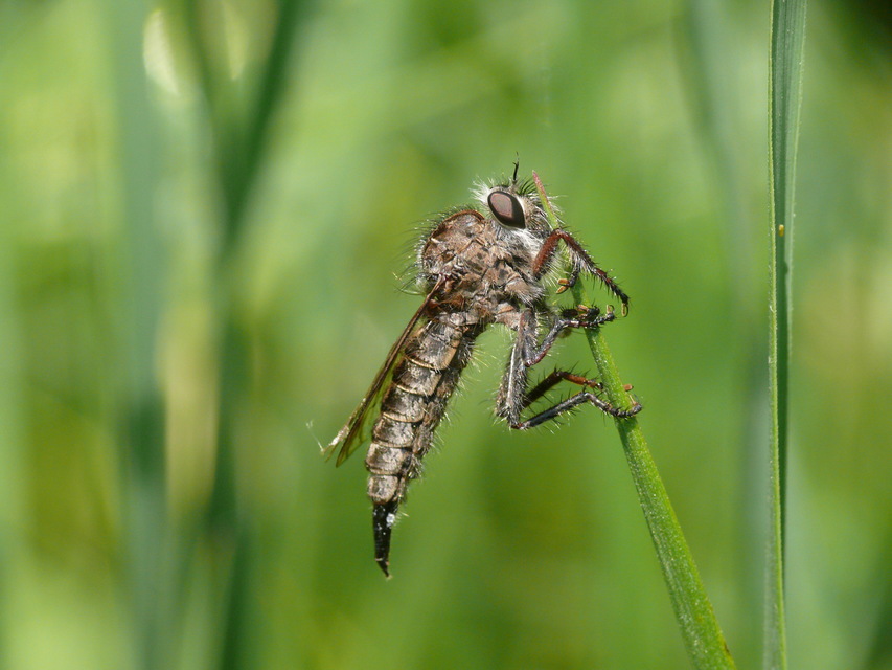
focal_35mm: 150
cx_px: 446
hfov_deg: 13.2
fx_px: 3866
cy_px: 335
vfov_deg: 9.9
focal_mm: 31.6
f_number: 5.6
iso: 200
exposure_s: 1/500
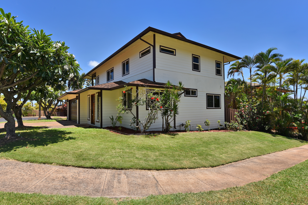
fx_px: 163
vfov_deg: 64.6
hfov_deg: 86.9
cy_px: 102
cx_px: 154
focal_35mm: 19
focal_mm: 19
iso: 100
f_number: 9
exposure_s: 1/200
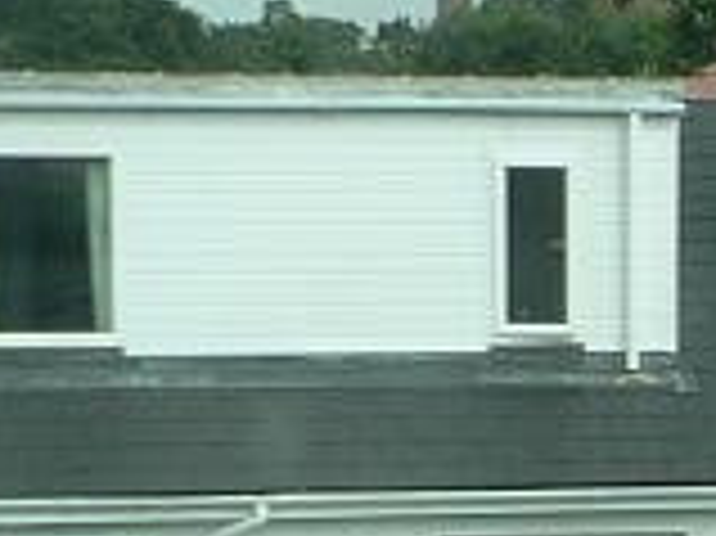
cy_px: 541
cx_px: 1747
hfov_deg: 9.6
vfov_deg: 8.2
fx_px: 3741
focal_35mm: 181
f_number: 4
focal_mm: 6
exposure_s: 1/400
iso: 80
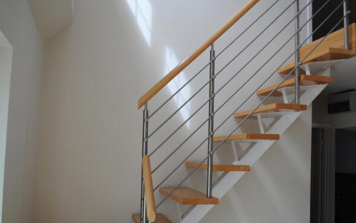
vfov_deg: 34.4
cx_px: 188
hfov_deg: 52.7
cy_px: 125
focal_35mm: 37
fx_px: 359
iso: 200
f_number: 4.5
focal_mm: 22
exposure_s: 1/80
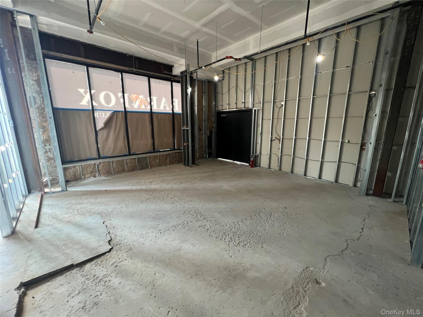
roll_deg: -0.3
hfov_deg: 106.2
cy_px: 158
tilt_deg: -10.3
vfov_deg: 89.9
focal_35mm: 13
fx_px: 159
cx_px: 212
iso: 320
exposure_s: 1/60
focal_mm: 1.57
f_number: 1.8
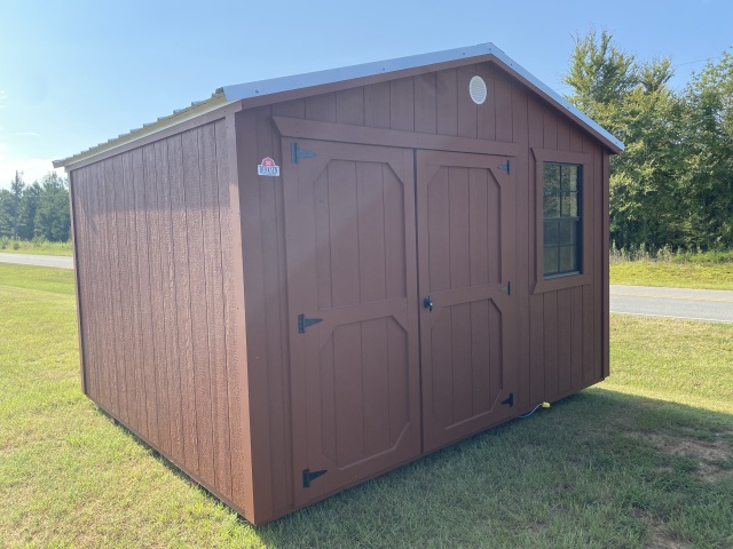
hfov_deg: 67.3
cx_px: 366
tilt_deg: -1.1
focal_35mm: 26
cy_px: 274
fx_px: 551
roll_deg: +0.3
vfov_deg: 53.1
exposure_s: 1/957
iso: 32
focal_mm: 4.25
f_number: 1.8
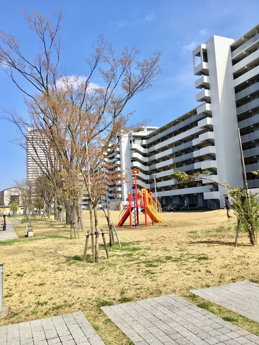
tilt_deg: +5.5
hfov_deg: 48.2
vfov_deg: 61.7
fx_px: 289
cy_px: 172
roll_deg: +2.4
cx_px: 130
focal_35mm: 29
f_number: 2.2
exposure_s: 1/1479
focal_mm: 4.15
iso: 25
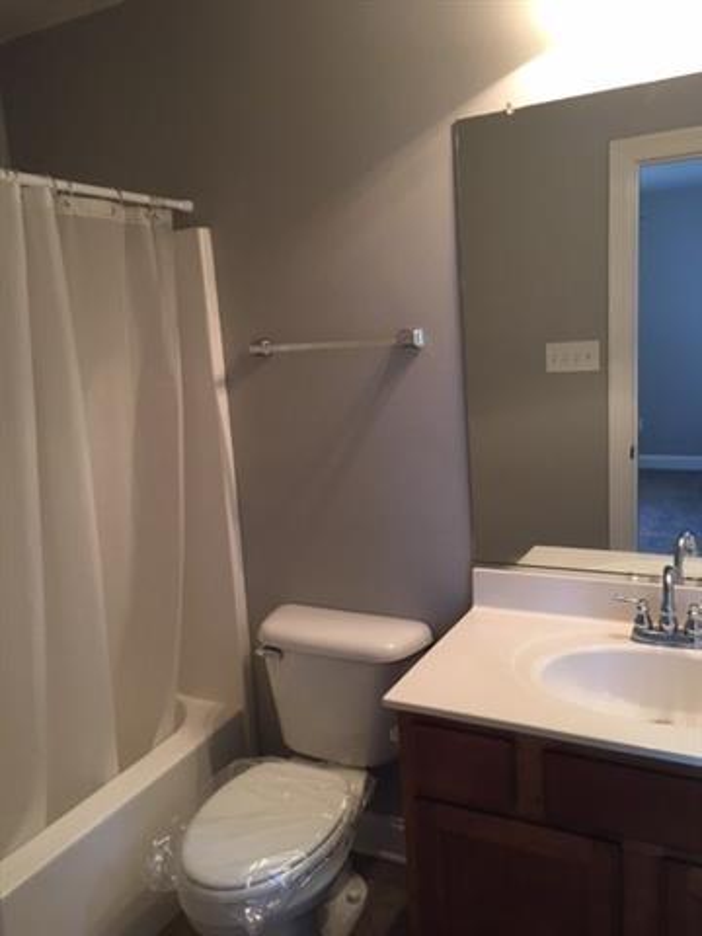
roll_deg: +4.0
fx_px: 784
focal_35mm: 29
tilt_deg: -8.9
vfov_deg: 61.7
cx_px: 351
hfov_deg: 48.2
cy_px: 468
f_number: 2.2
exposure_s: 1/30
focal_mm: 4.15
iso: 80
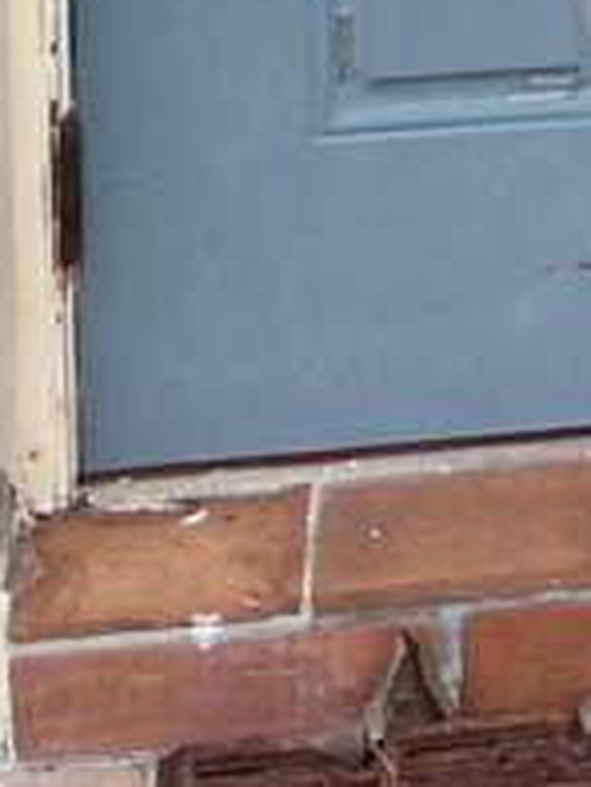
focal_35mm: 141
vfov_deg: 11.6
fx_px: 3206
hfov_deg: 10.1
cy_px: -1063
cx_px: 994
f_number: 1.6
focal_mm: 5.1
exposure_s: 1/1067
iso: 32
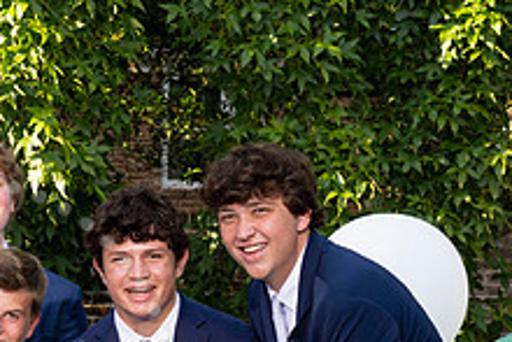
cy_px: 513
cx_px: -12
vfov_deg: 8.4
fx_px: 2291
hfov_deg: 12.6
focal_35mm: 161
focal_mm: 48
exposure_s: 1/100
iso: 400
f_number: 8
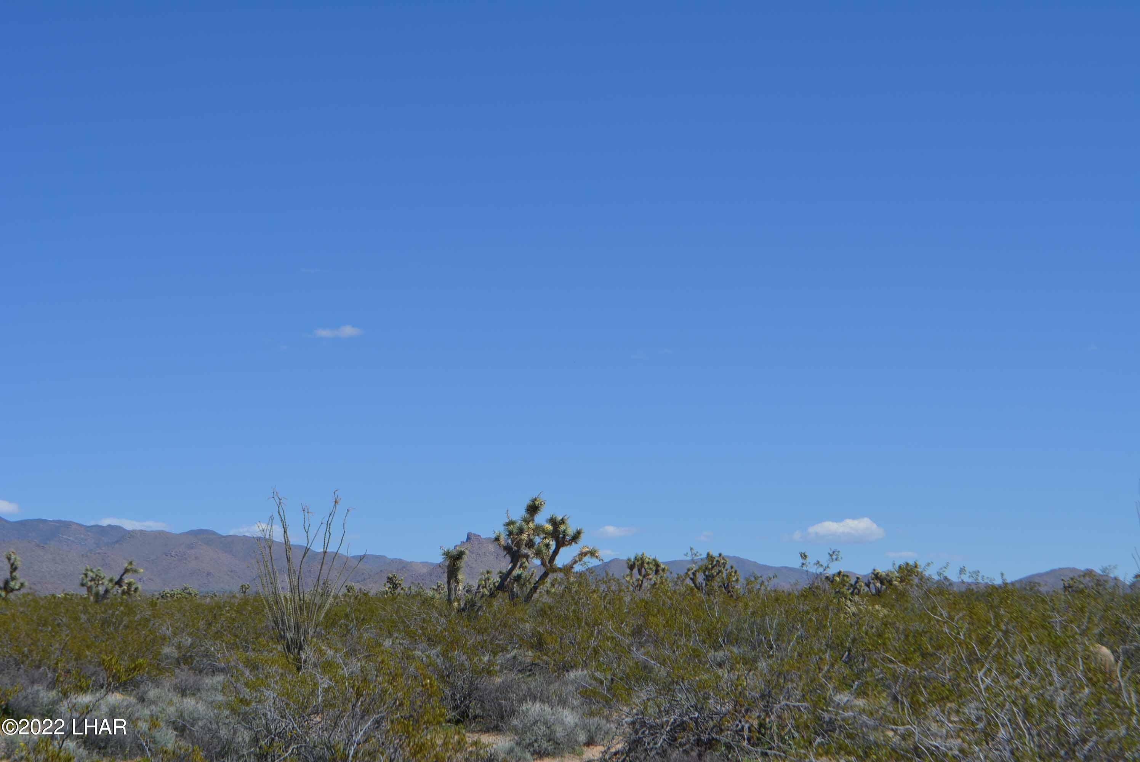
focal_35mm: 60
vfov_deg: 22.7
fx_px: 1901
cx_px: 570
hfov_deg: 33.4
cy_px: 381
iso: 100
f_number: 9
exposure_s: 1/320
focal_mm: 40
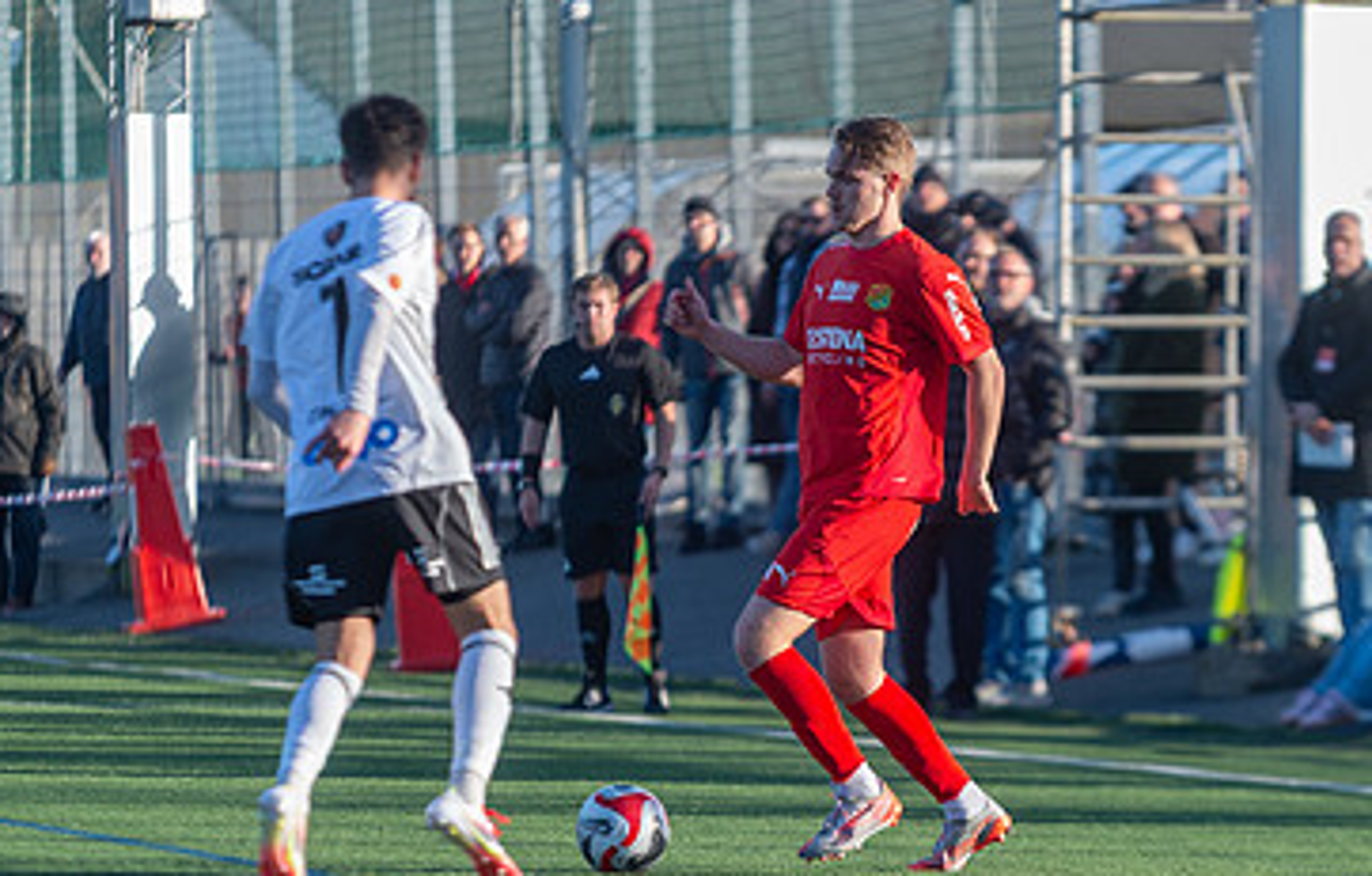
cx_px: 854
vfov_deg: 3.4
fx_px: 14782
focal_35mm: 393
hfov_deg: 5.3
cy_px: 655
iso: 220
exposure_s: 1/1000
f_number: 3.2
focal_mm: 200
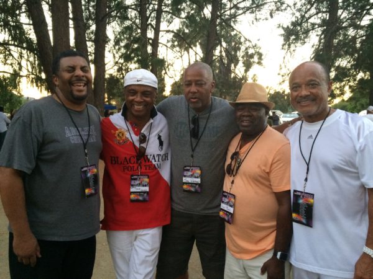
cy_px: 140
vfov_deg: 48.2
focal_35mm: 29
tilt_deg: -4.8
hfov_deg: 61.7
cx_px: 186
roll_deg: -0.1
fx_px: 312
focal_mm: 4.15
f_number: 2.2
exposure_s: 1/30
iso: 200
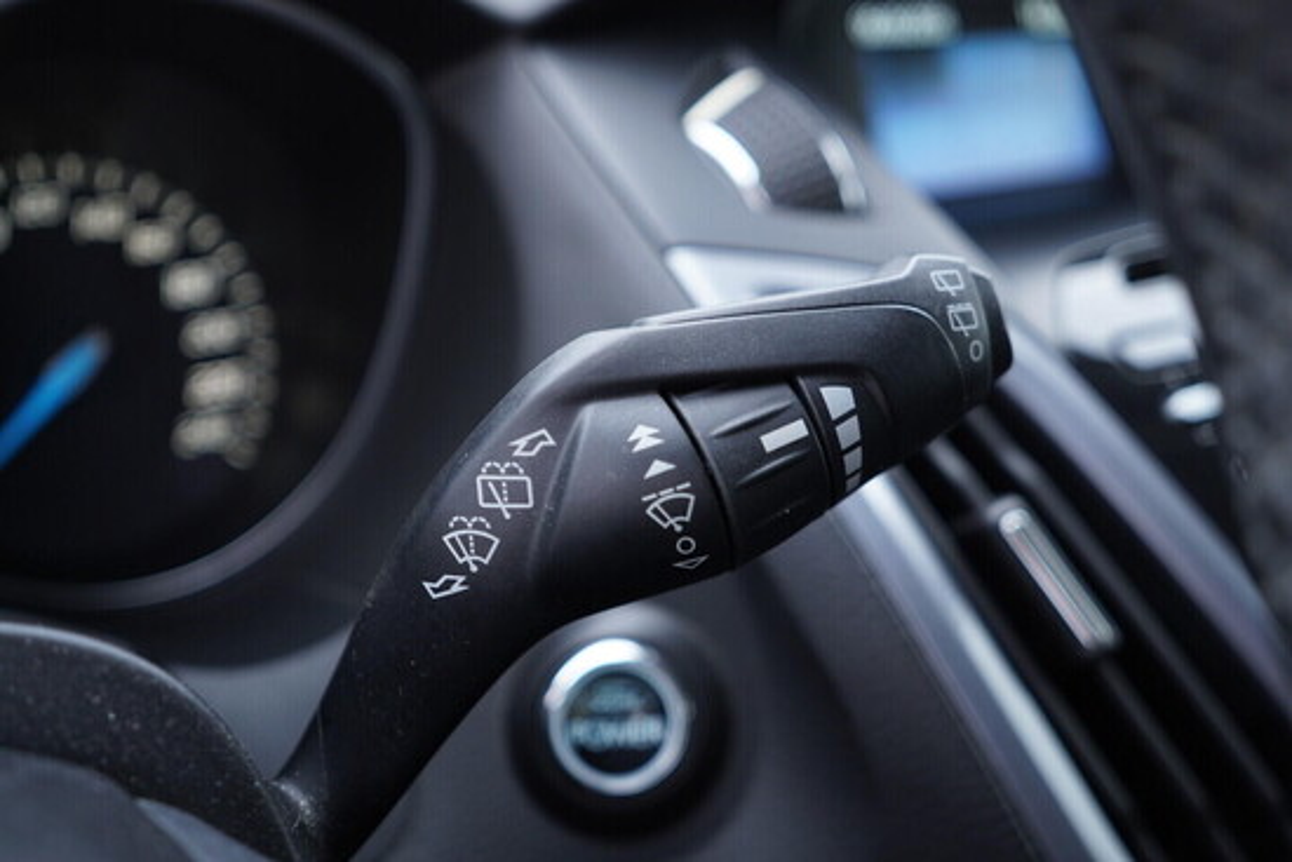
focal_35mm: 36
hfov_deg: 53.1
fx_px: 1292
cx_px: 646
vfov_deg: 36.9
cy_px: 431
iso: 320
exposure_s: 1/40
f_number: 2.8
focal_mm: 24
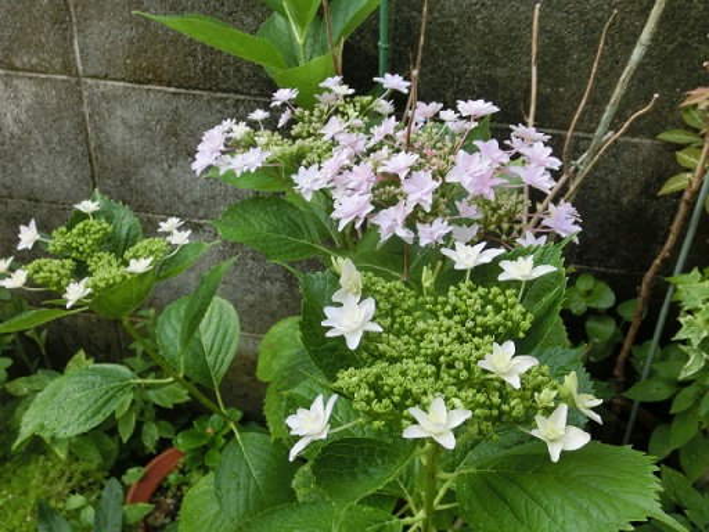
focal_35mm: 35
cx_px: 354
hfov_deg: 52.6
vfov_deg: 40.7
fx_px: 717
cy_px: 266
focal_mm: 6.1
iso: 160
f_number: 3.2
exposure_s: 1/125
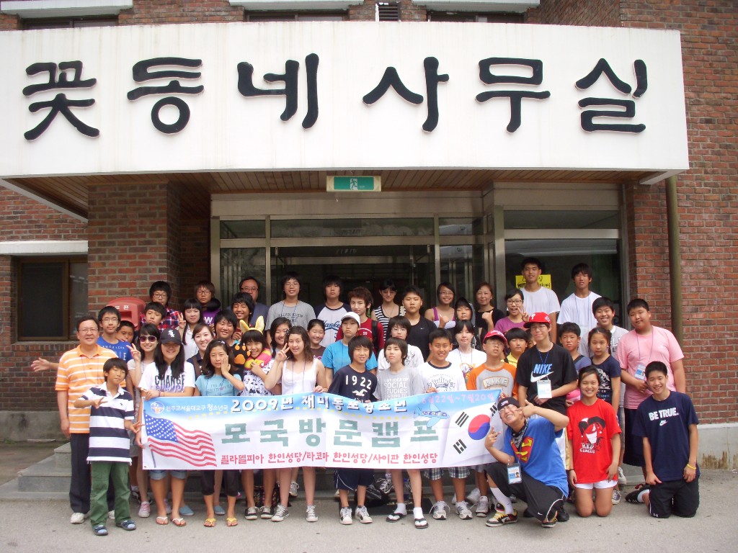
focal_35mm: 38
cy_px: 276
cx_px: 369
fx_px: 810
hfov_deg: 49.0
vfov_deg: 37.7
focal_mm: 6.3
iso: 100
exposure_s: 1/400
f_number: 3.3
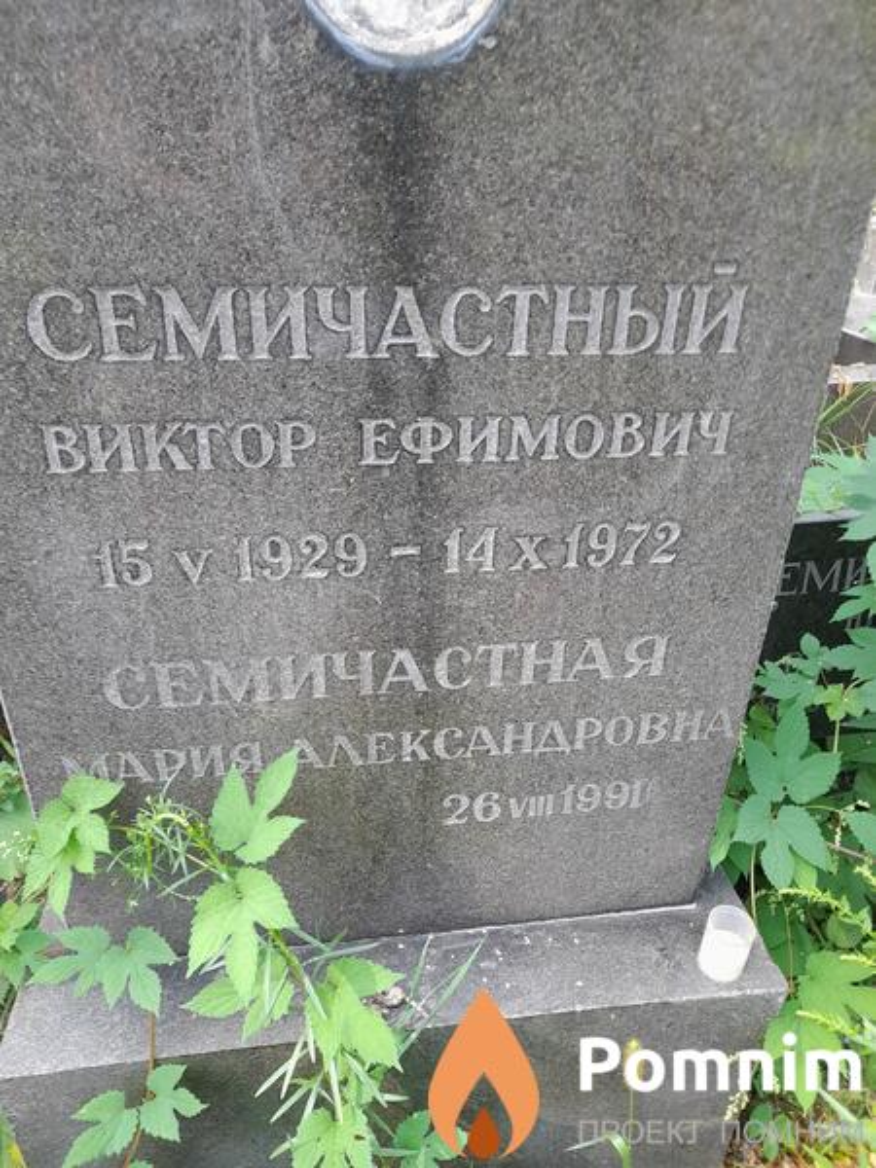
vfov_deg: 69.4
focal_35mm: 25
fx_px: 844
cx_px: 438
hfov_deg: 54.9
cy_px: 584
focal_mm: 4.6
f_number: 2
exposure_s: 1/50
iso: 20
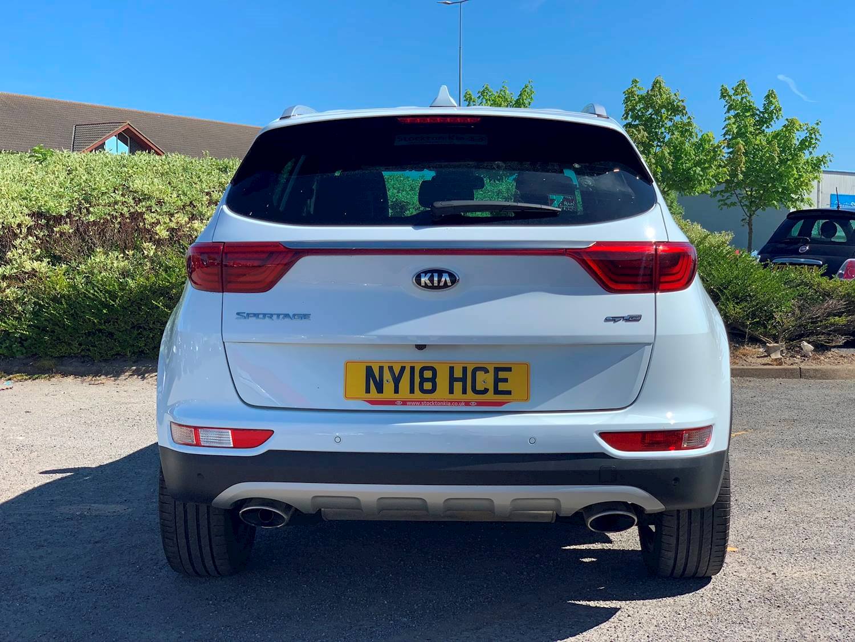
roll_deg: -0.4
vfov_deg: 28.0
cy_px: 321
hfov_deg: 36.8
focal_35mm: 52
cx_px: 428
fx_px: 1284
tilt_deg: -2.7
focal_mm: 6
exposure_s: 1/959
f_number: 2.4
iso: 16
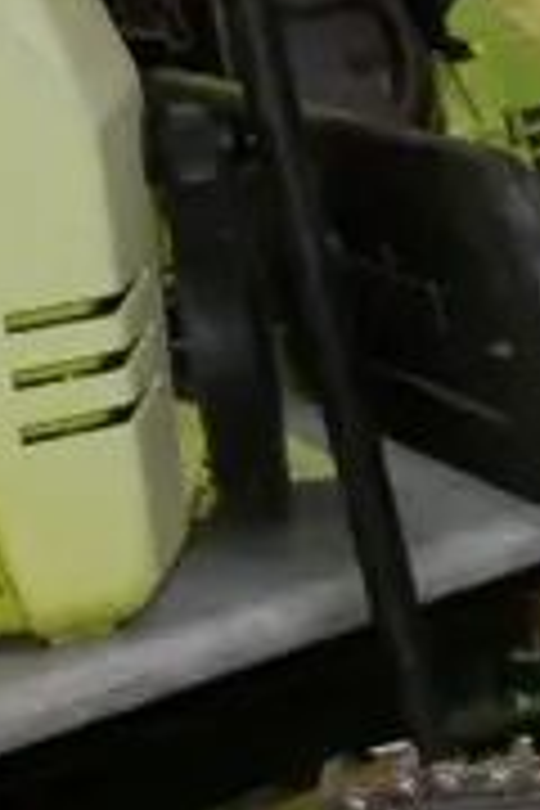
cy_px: 677
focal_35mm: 178
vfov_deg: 11.5
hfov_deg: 6.2
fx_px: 4005
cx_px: 2268
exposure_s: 1/125
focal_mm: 15
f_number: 5.6
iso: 3200
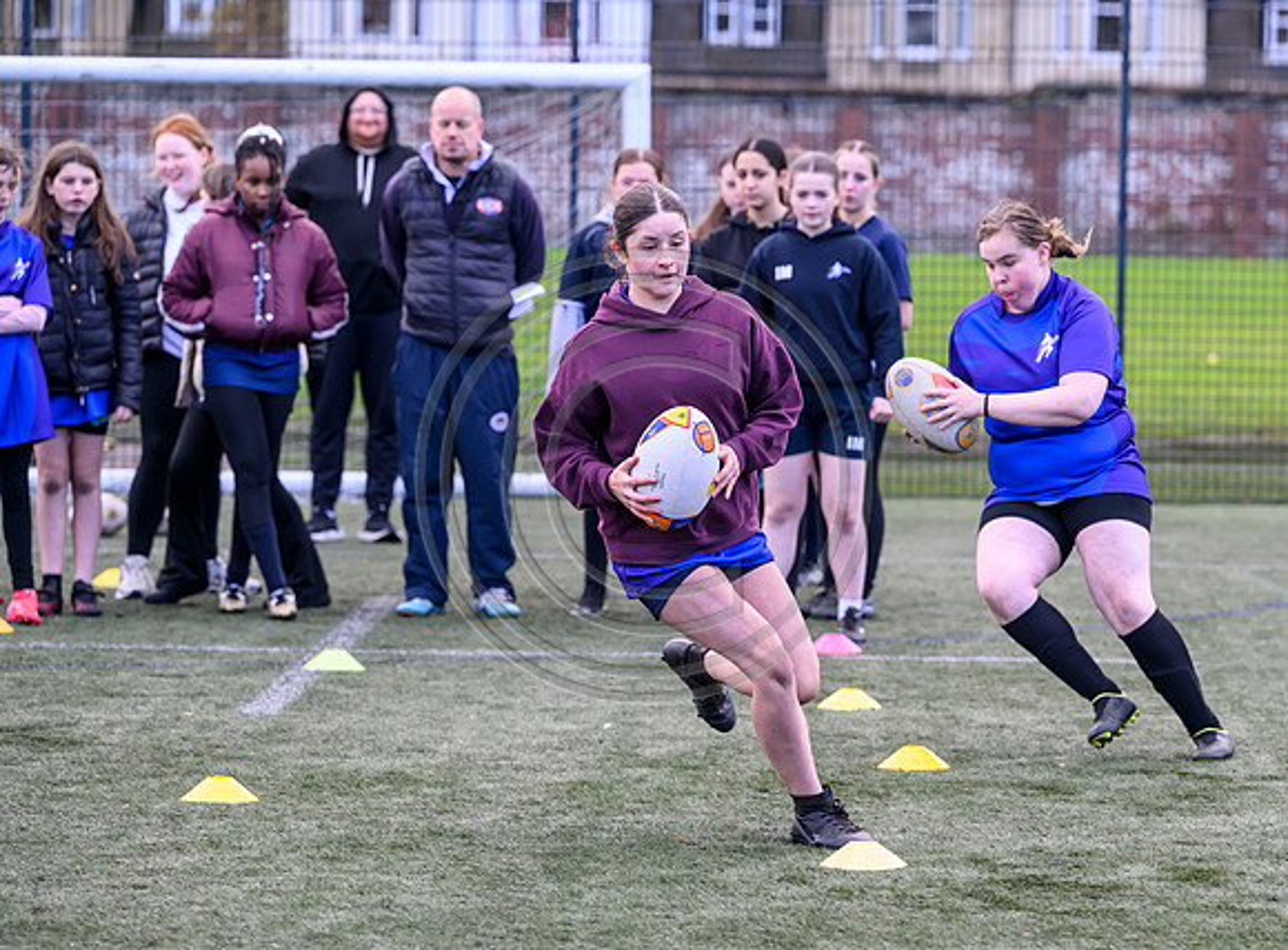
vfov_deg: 9.0
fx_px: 6014
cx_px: 796
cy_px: 528
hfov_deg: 12.2
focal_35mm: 163
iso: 1600
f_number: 4
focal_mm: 135
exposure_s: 1/1250
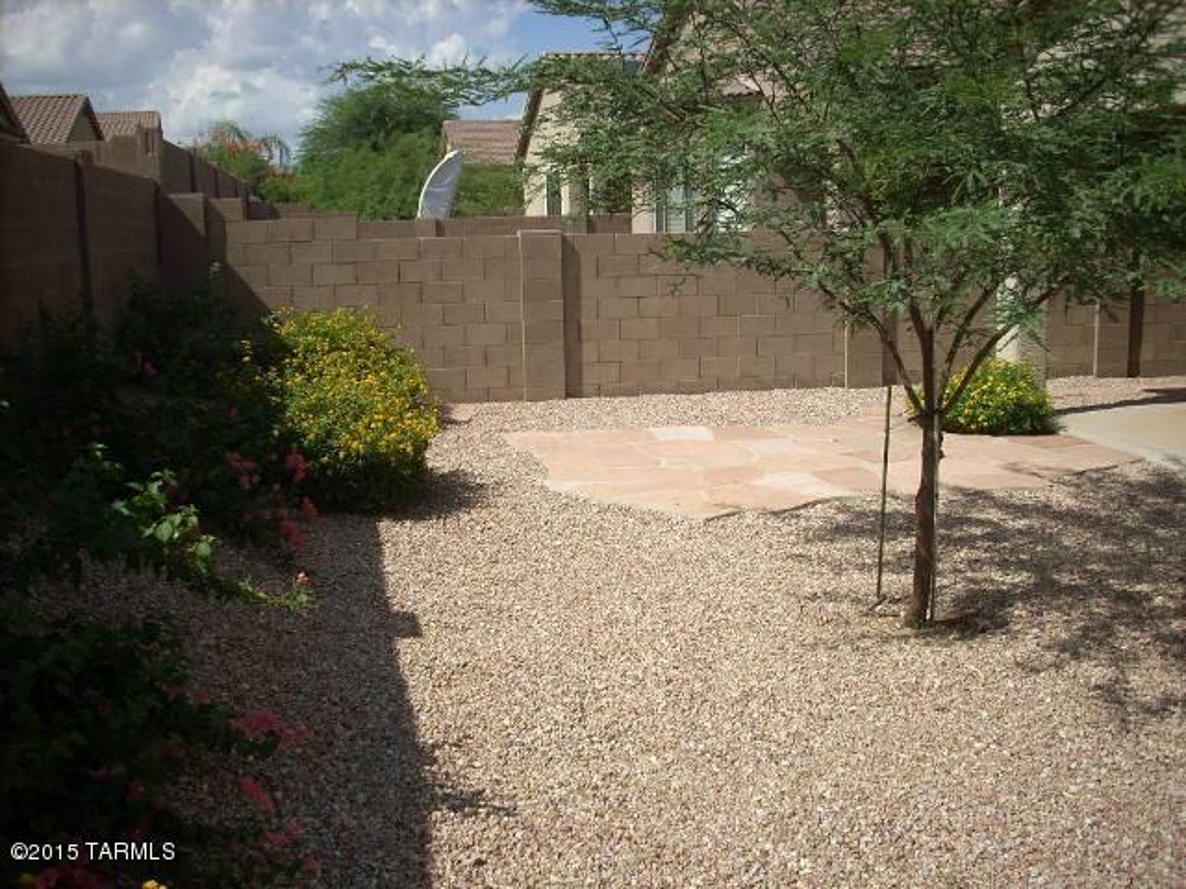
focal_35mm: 37
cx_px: 593
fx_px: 1268
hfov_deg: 50.1
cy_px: 444
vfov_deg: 38.7
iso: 64
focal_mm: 6.2
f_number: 5.6
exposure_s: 1/310
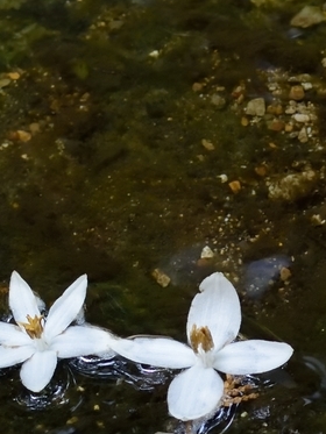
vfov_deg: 2.3
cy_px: 343
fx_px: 10993
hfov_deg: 1.7
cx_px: 149
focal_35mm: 876
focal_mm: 105
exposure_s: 1/60
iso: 800
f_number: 7.1
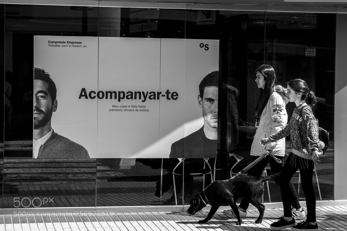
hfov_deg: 19.5
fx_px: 1011
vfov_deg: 13.0
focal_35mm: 105
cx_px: 174
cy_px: 116
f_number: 11
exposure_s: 1/400
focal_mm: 70
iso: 400
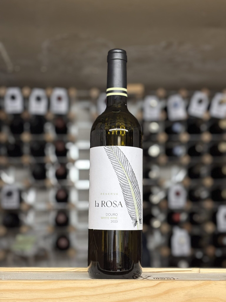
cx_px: 113
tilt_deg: +7.1
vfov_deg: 36.8
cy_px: 151
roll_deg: +0.5
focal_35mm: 52
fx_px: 453
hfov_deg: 28.0
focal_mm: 5.96
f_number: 1.6
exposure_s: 1/50
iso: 160
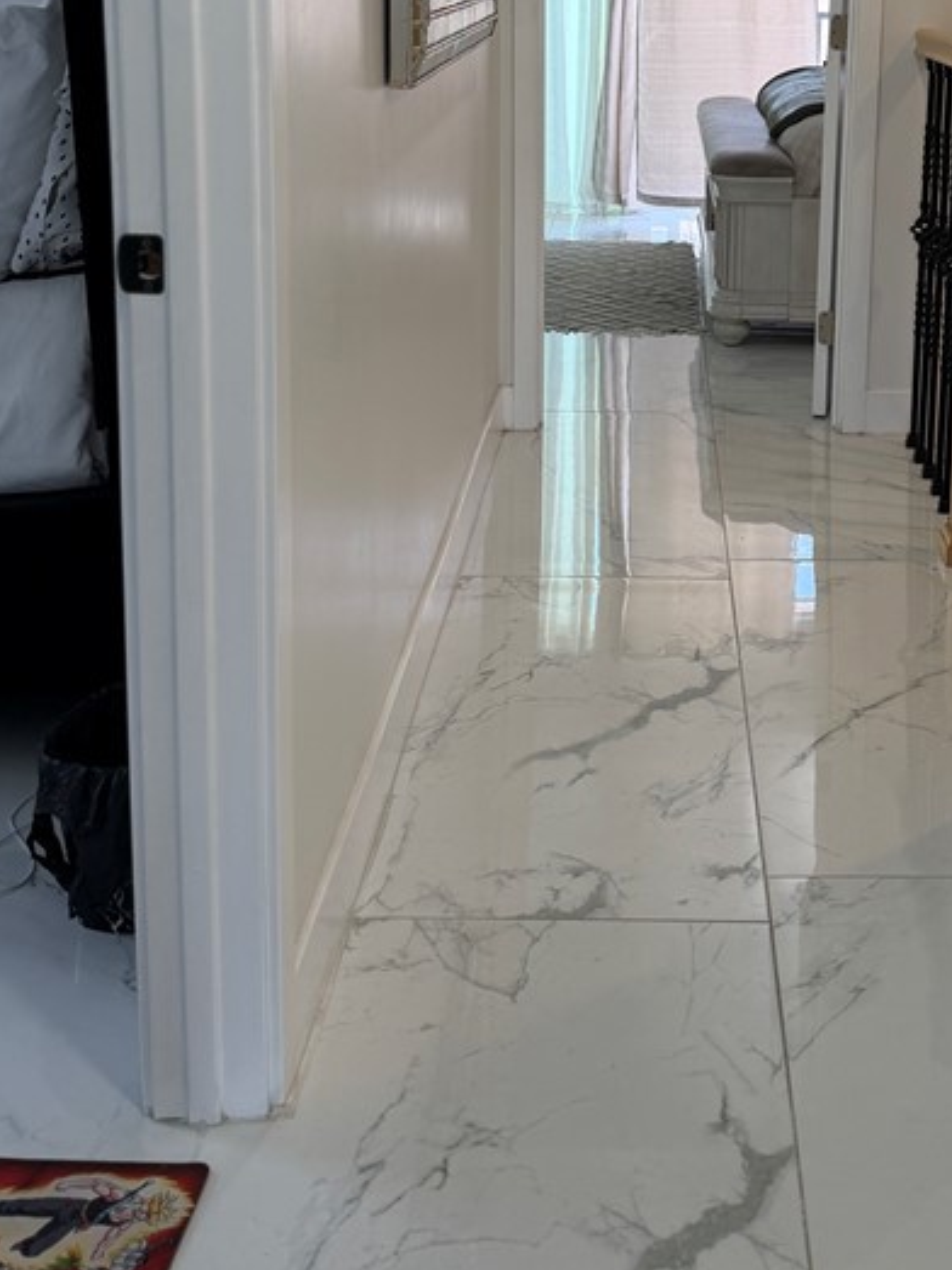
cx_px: 731
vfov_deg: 39.1
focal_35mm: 47
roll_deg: -1.7
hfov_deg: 30.3
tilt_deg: -11.3
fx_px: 1724
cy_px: 284
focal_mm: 6.76
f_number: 1.78
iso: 100
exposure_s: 1/182
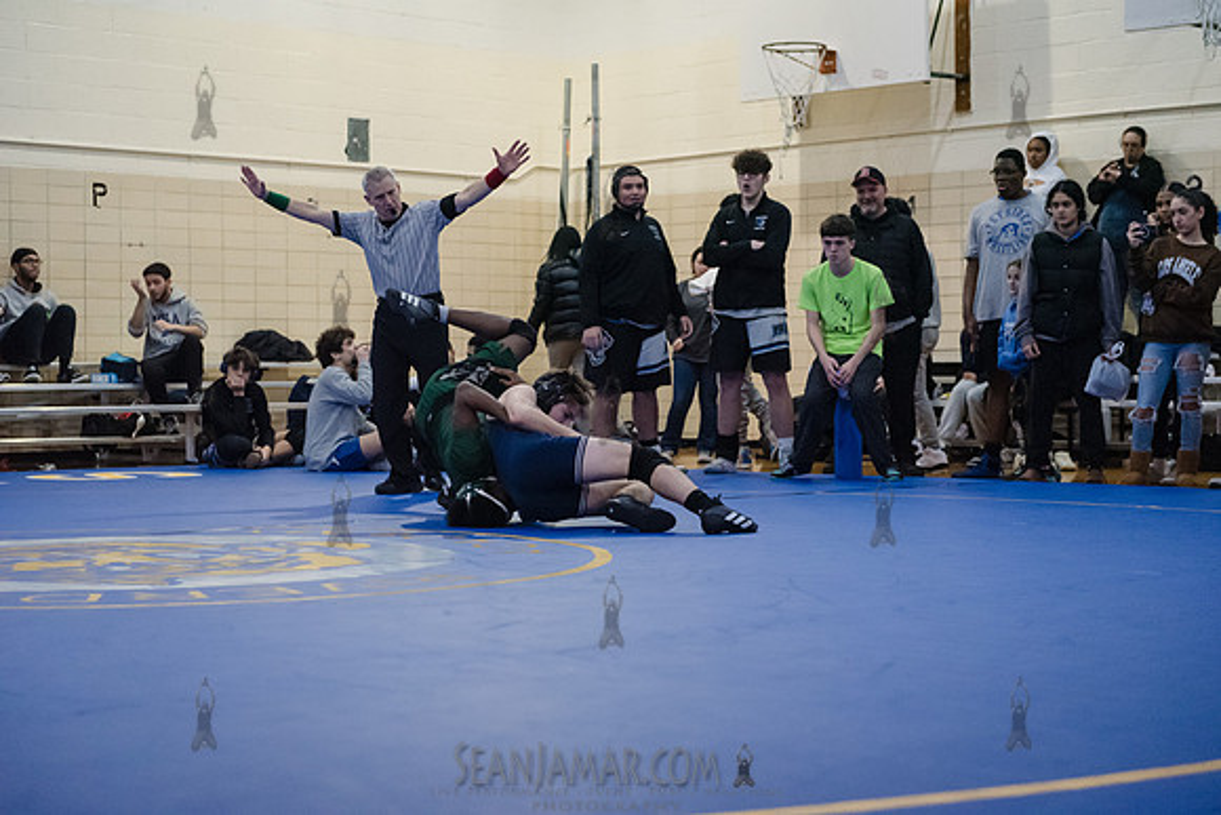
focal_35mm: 70
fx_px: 2375
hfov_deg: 28.8
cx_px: 610
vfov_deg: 19.5
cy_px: 408
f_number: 3.2
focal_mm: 70
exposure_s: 1/400
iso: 8000
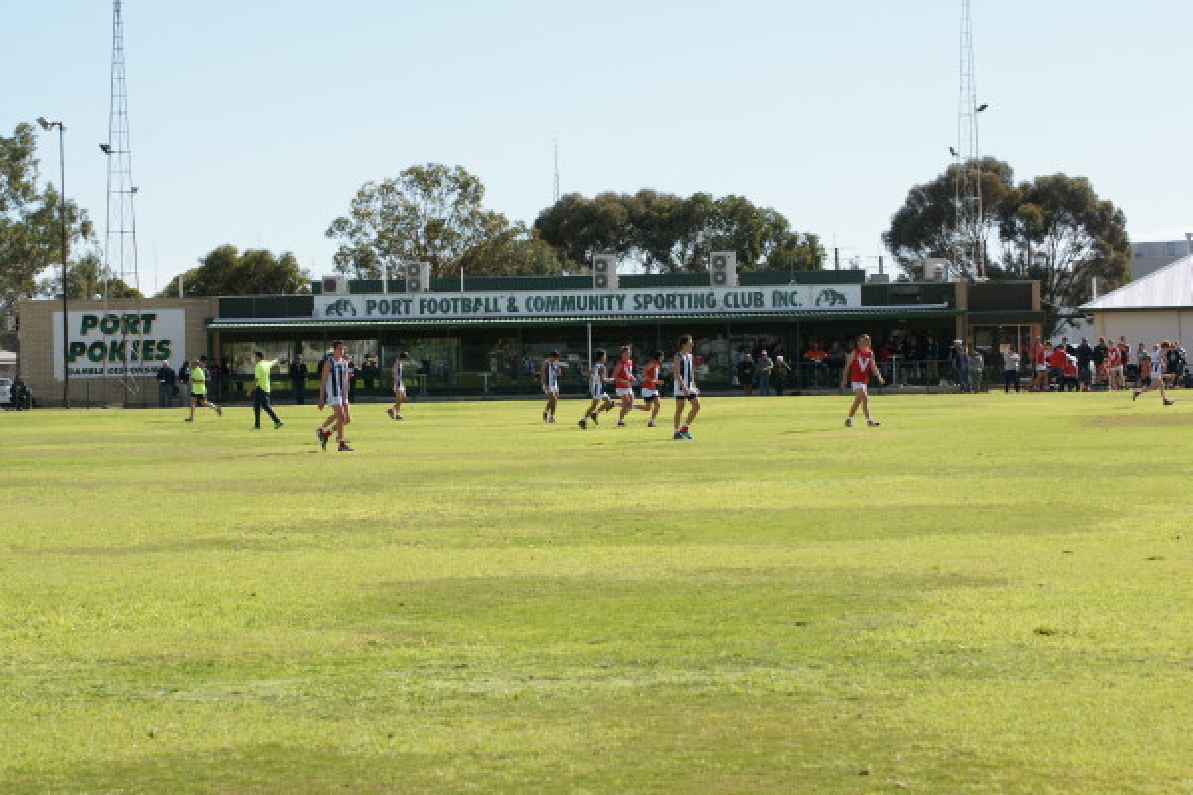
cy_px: 398
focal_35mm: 105
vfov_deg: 13.0
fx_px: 3479
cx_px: 596
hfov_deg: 19.5
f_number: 7.1
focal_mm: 70
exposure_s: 1/500
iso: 200
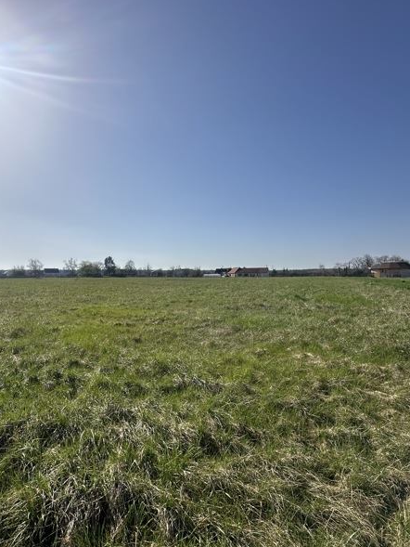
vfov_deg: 84.7
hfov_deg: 67.8
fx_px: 300
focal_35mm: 19
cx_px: 158
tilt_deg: +1.2
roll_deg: +0.7
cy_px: 276
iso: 50
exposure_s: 1/3125
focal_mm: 2.22
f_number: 2.2
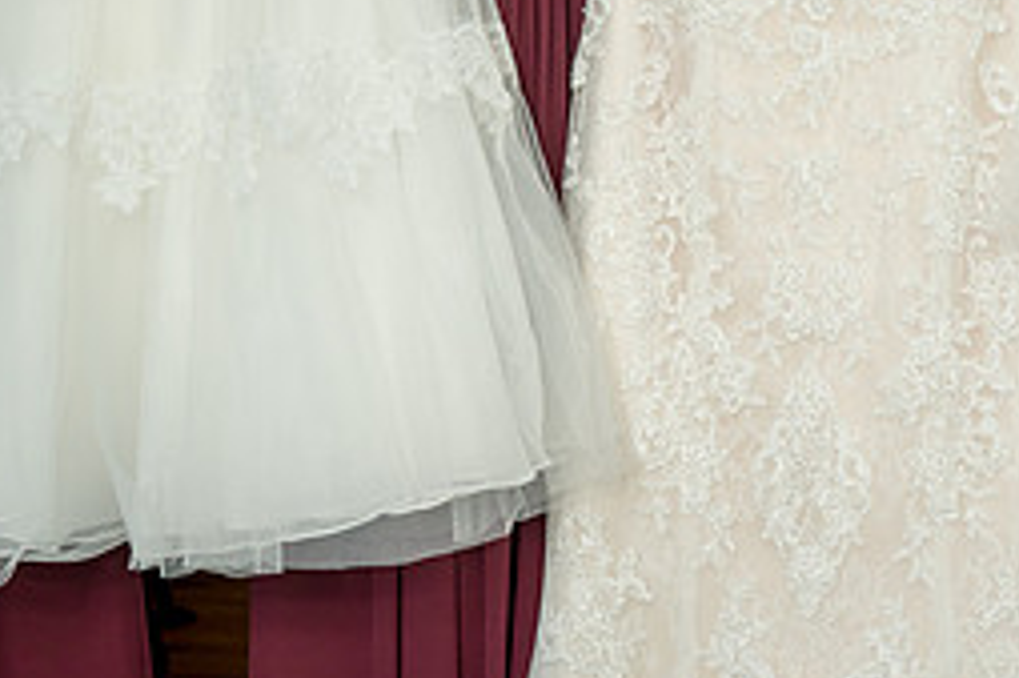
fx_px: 2489
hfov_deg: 22.8
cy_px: -72
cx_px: 840
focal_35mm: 88
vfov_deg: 15.1
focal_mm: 35
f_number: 5.6
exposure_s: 1/200
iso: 1250
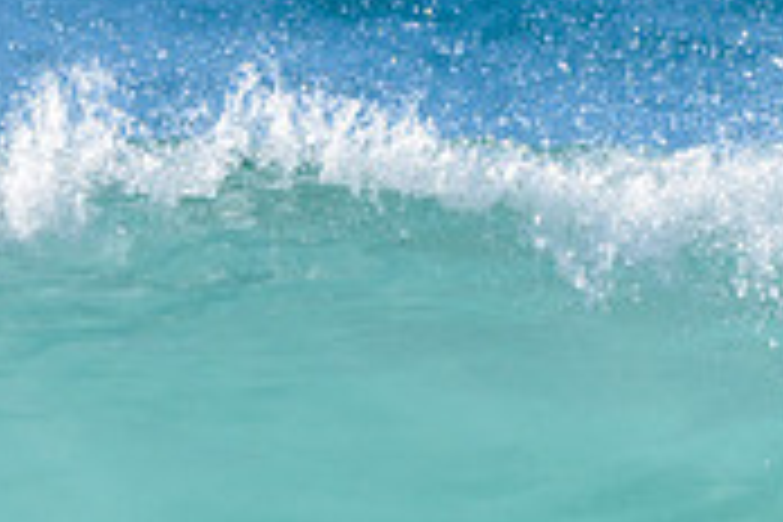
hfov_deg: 1.0
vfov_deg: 0.7
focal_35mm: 2040
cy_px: 696
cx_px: -184
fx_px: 44367
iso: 220
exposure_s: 1/2000
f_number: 5.6
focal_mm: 500
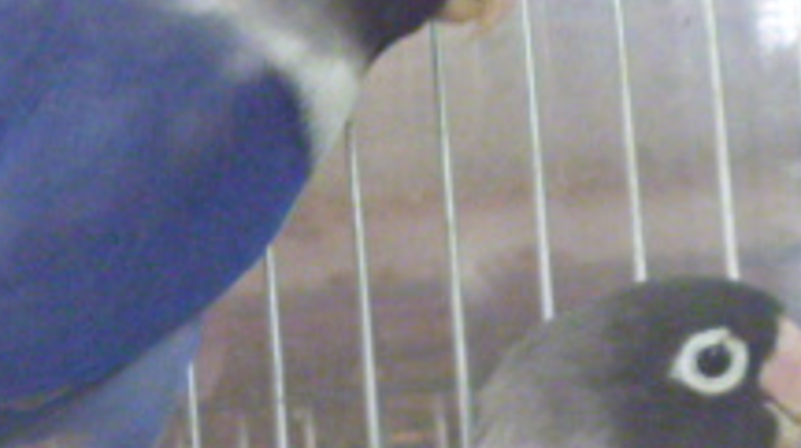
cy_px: 563
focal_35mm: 113
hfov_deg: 19.0
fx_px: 2398
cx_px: 334
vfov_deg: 10.5
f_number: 3.5
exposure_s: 1/40
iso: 800
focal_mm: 6.3
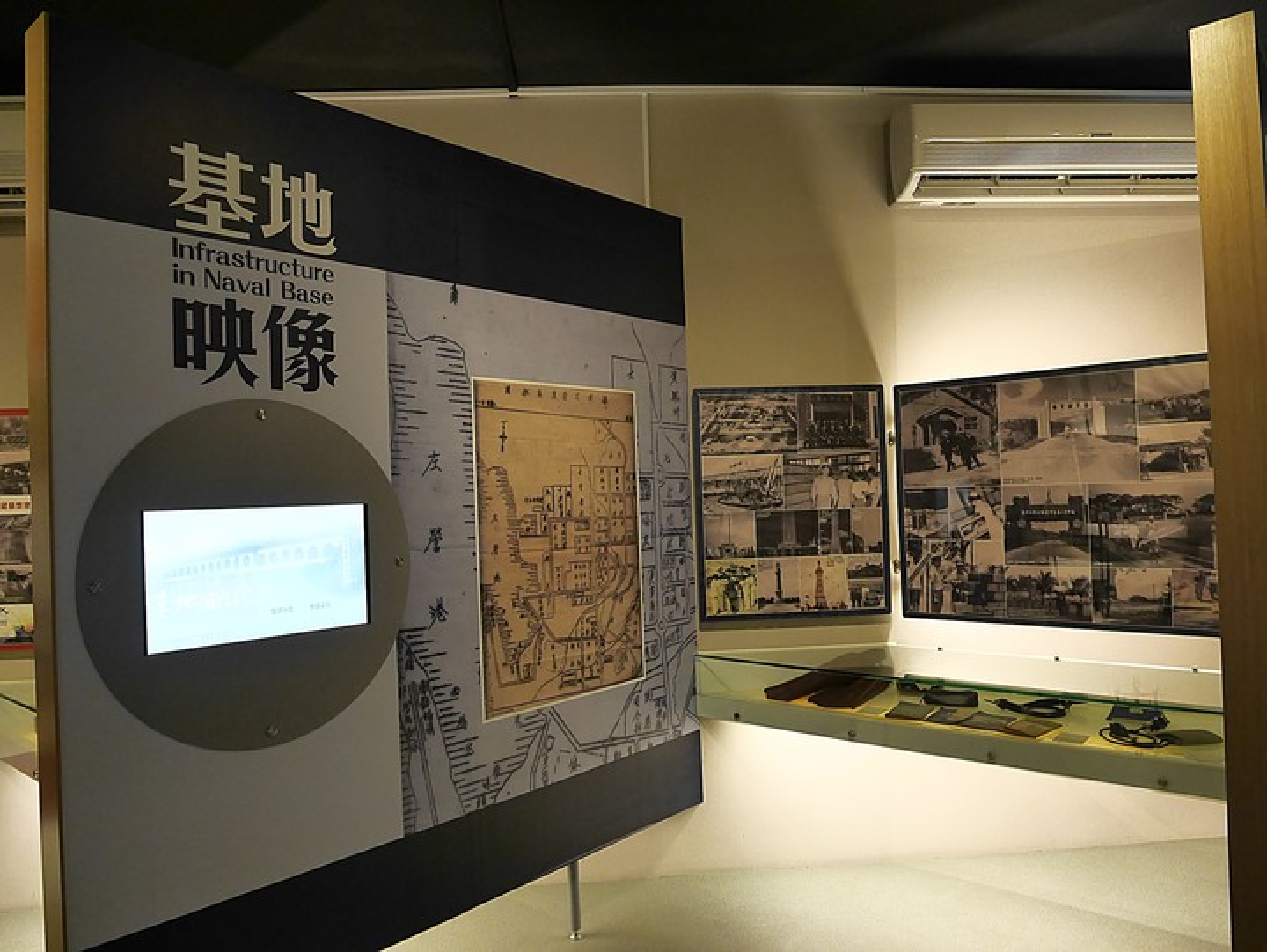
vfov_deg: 56.9
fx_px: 879
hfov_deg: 71.6
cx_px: 634
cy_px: 476
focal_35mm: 24
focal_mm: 12
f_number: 4
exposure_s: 1/80
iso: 1600
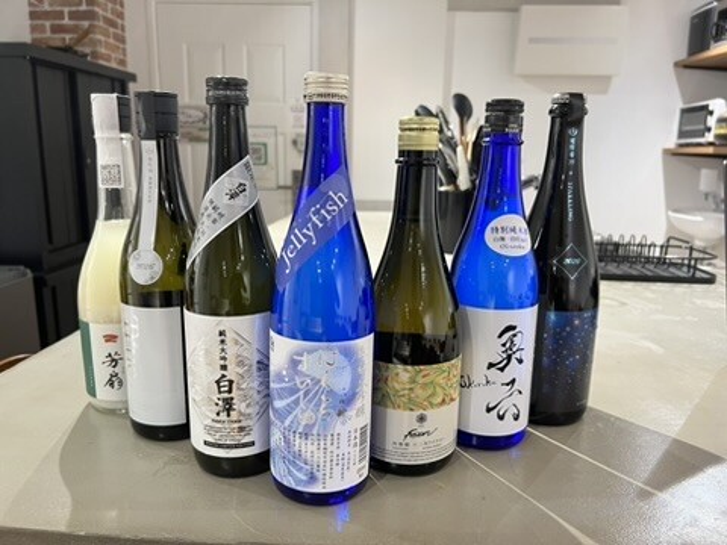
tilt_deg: -12.0
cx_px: 364
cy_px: 272
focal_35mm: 26
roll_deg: -1.1
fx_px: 546
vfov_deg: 53.1
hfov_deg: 67.3
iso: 200
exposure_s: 1/57
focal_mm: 5.7
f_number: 1.5
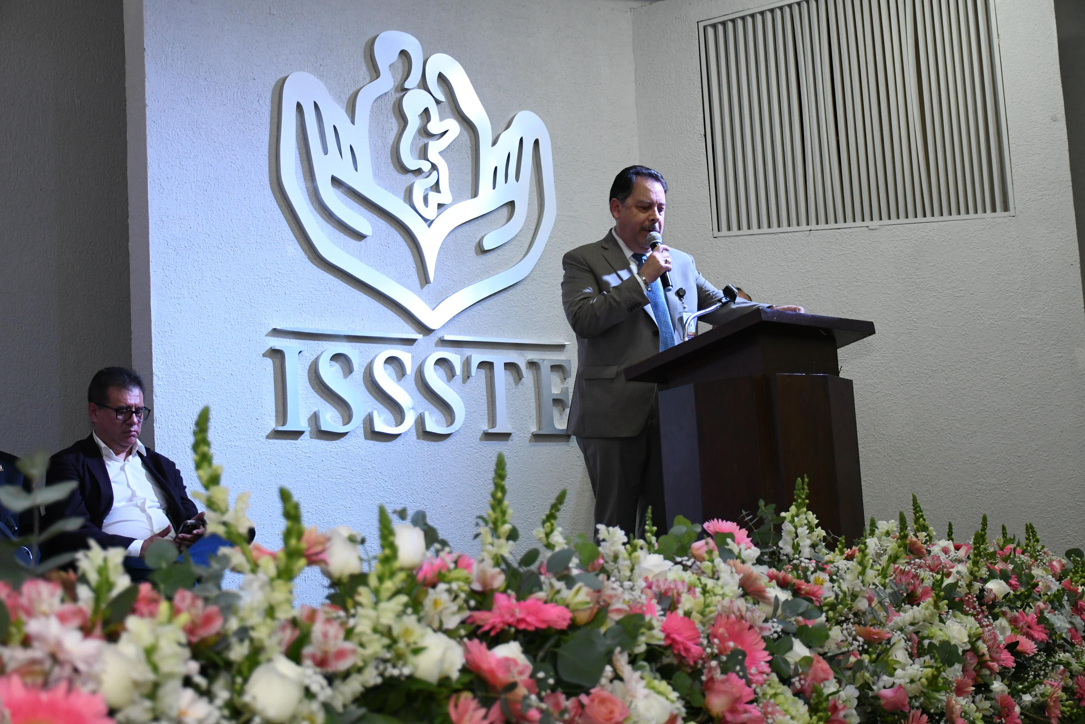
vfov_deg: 26.5
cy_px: 362
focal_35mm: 51
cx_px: 542
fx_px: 1537
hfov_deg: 38.9
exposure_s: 1/160
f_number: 4.2
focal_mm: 34
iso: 2500
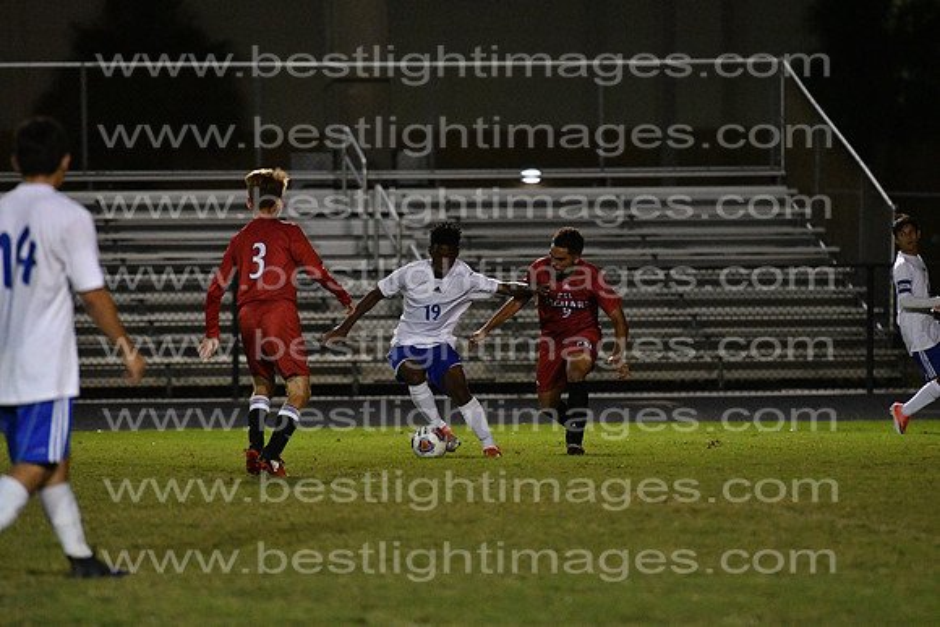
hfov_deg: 6.9
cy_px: 314
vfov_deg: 4.6
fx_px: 7835
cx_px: 470
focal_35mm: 300
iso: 6400
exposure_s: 1/1000
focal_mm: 200
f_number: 4
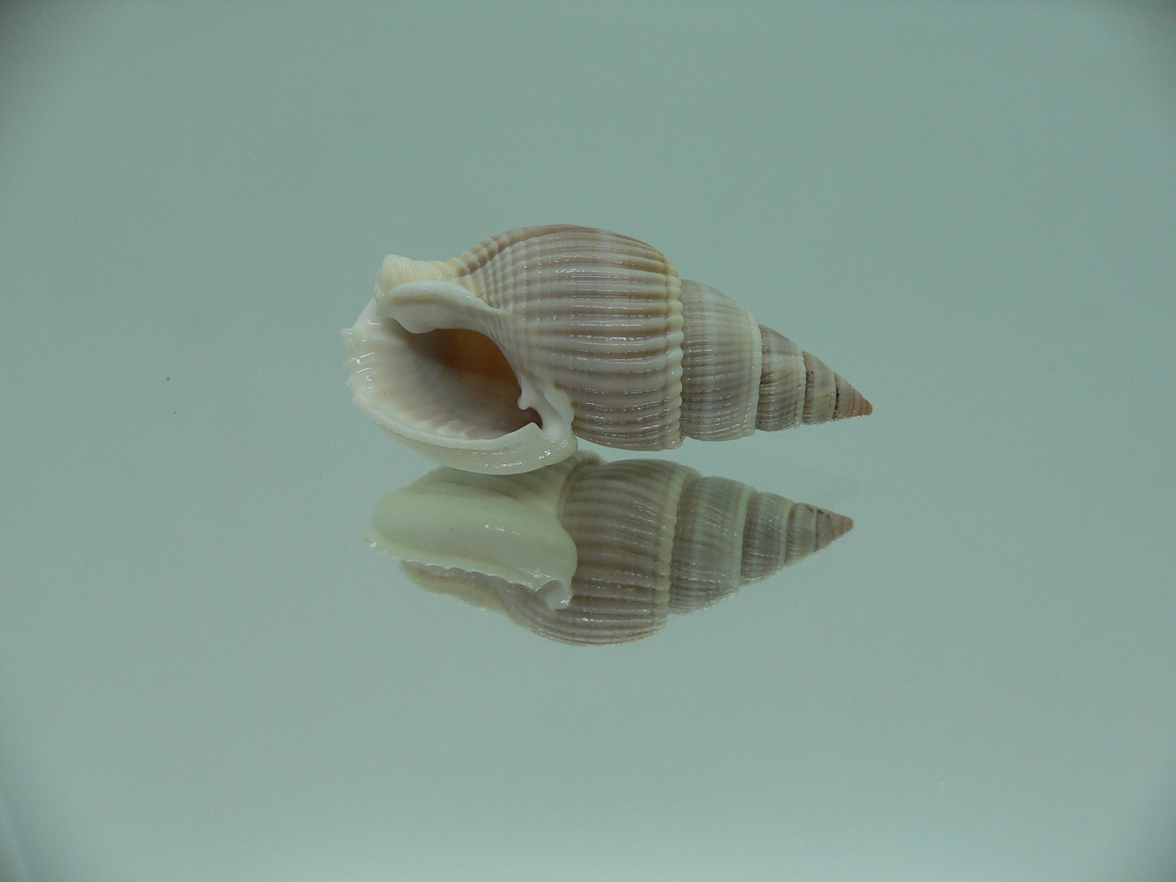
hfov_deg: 52.6
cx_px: 588
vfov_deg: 40.7
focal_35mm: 35
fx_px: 1189
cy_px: 441
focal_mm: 4.6
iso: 80
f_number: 2.8
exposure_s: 1/60
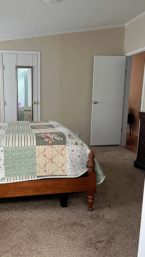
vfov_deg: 66.1
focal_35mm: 29
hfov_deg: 39.7
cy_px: 131
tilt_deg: -10.8
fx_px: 198
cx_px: 47
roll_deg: -1.1
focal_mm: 5.7
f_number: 1.5
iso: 125
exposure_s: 1/60
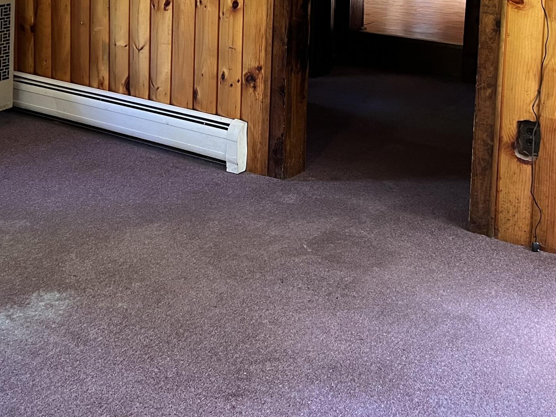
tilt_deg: -8.9
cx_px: 197
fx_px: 884
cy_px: 5
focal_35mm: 55
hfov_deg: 34.7
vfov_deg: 25.3
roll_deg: -0.3
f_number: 1.5
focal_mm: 5.7
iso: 400
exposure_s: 1/60
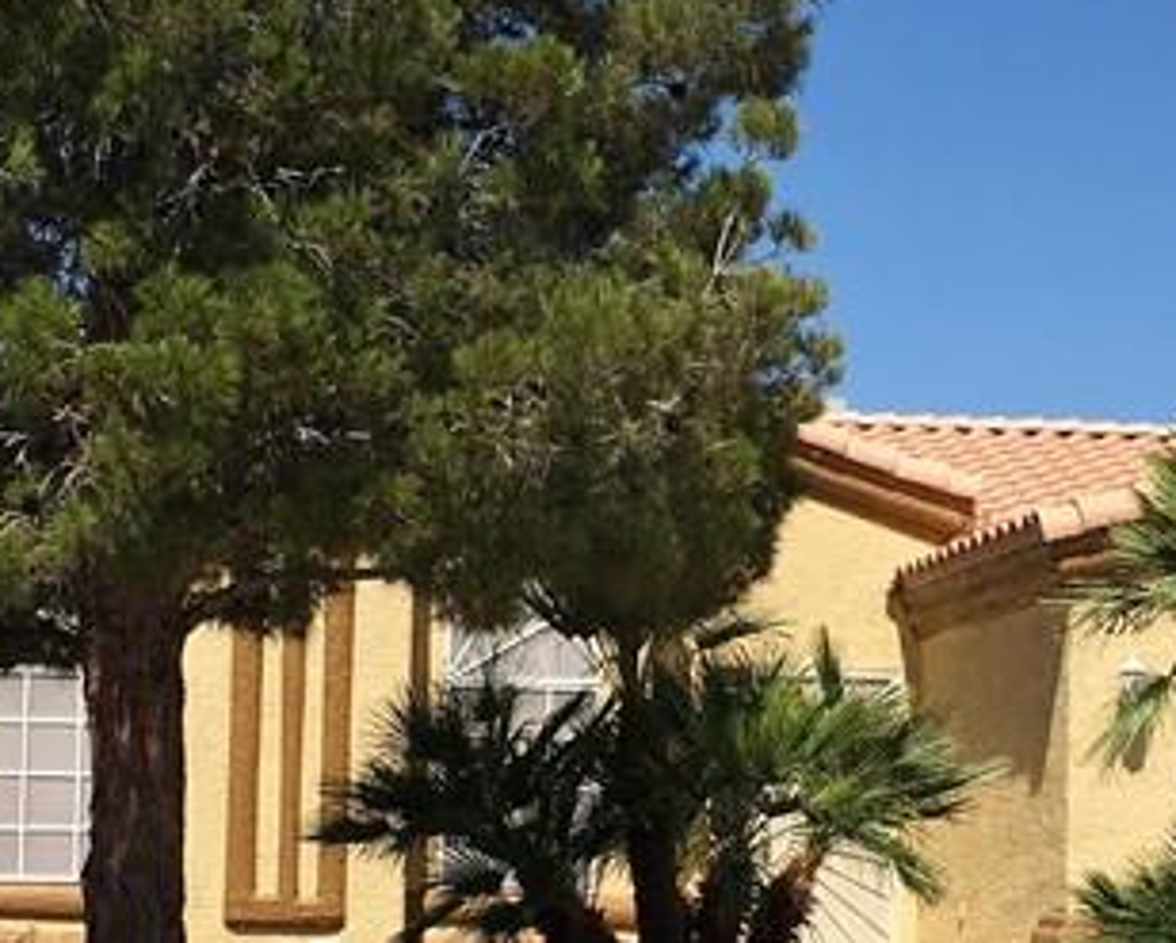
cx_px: 676
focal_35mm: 94
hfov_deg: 20.3
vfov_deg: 16.4
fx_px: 3275
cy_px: 584
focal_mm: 4.15
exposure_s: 1/2747
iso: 25
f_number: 2.2
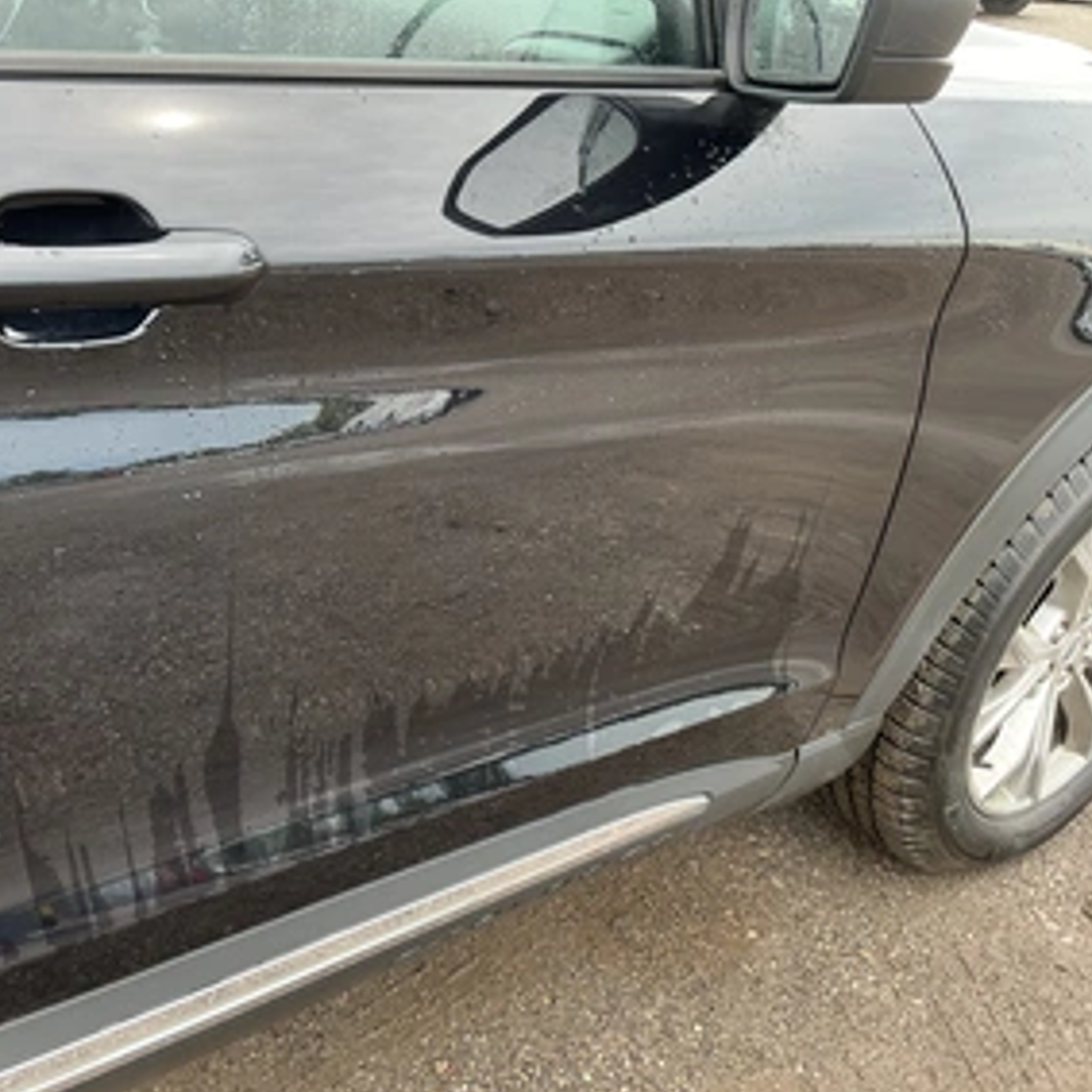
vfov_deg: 47.2
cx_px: 351
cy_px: 532
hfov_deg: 46.4
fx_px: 1249
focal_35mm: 35
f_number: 1.8
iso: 20
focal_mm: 3
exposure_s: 1/122
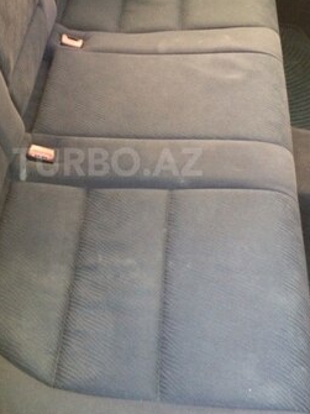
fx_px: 514
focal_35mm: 43
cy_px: 162
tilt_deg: -51.5
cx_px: 107
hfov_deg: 33.3
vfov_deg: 43.6
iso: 320
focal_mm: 4.15
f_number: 2.2
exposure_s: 1/25
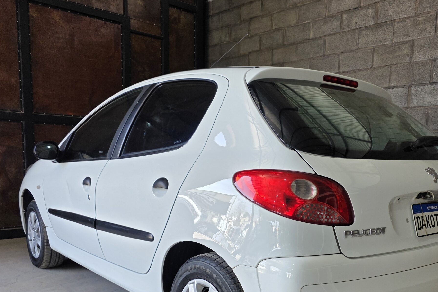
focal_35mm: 34
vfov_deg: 38.0
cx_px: 262
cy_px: 217
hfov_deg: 55.4
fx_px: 414
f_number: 1.7
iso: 64
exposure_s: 1/180
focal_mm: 6.3
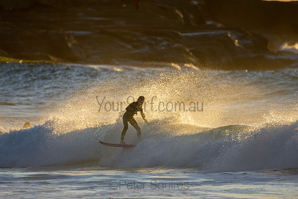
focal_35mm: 750
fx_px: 6209
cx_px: 149
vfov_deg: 1.8
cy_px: 100
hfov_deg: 2.7
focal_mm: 500
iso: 180
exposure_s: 1/1250
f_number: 5.6
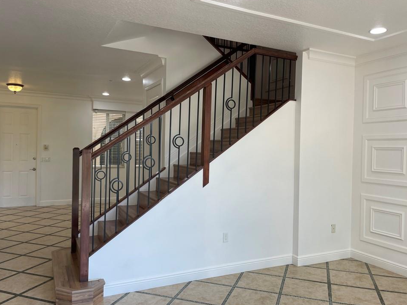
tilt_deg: -1.0
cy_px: 151
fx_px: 329
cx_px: 204
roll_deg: -1.6
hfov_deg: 63.5
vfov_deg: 49.7
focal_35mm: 28
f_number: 1.6
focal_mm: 4.2
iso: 32
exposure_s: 1/137
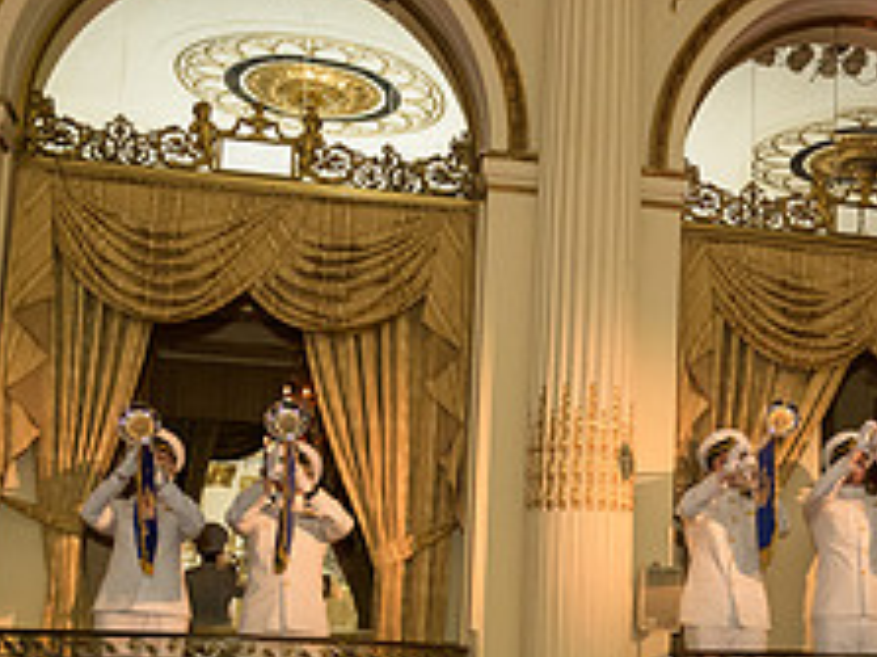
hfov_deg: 30.9
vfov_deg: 23.9
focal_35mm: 60
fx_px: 1519
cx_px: 775
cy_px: 549
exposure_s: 1/100
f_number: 3.2
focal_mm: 24
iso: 1600
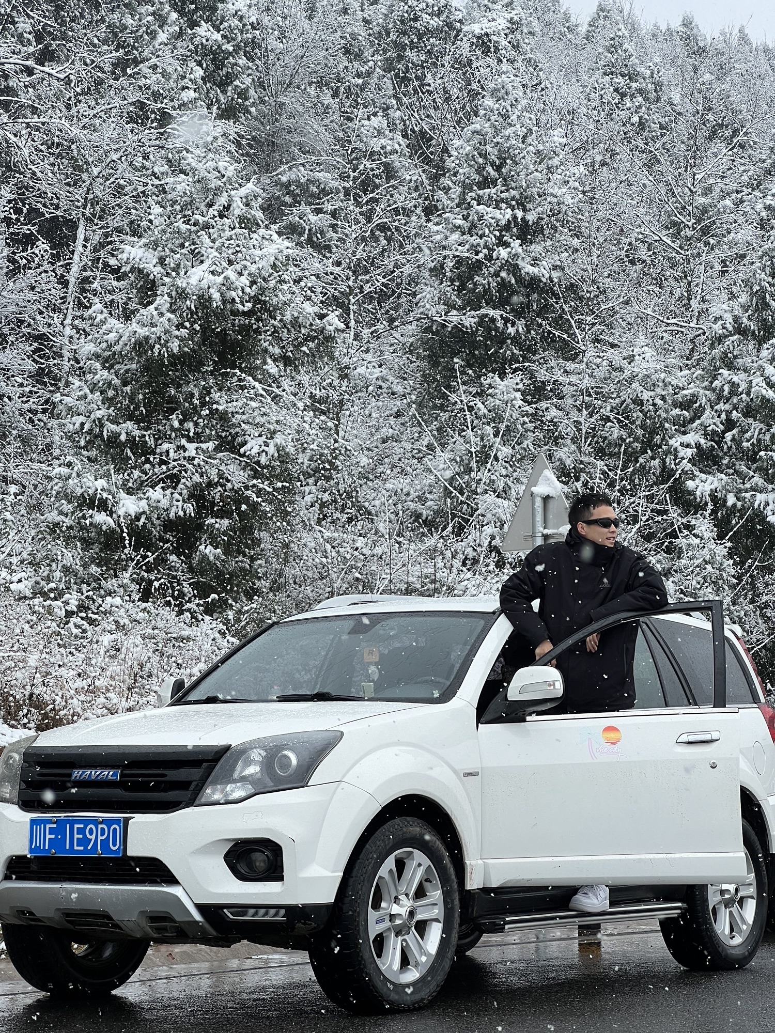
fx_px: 2299
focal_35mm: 77
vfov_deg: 25.3
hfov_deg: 19.1
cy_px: 516
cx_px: 388
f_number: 2.8
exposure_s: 1/165
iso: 32
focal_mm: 9
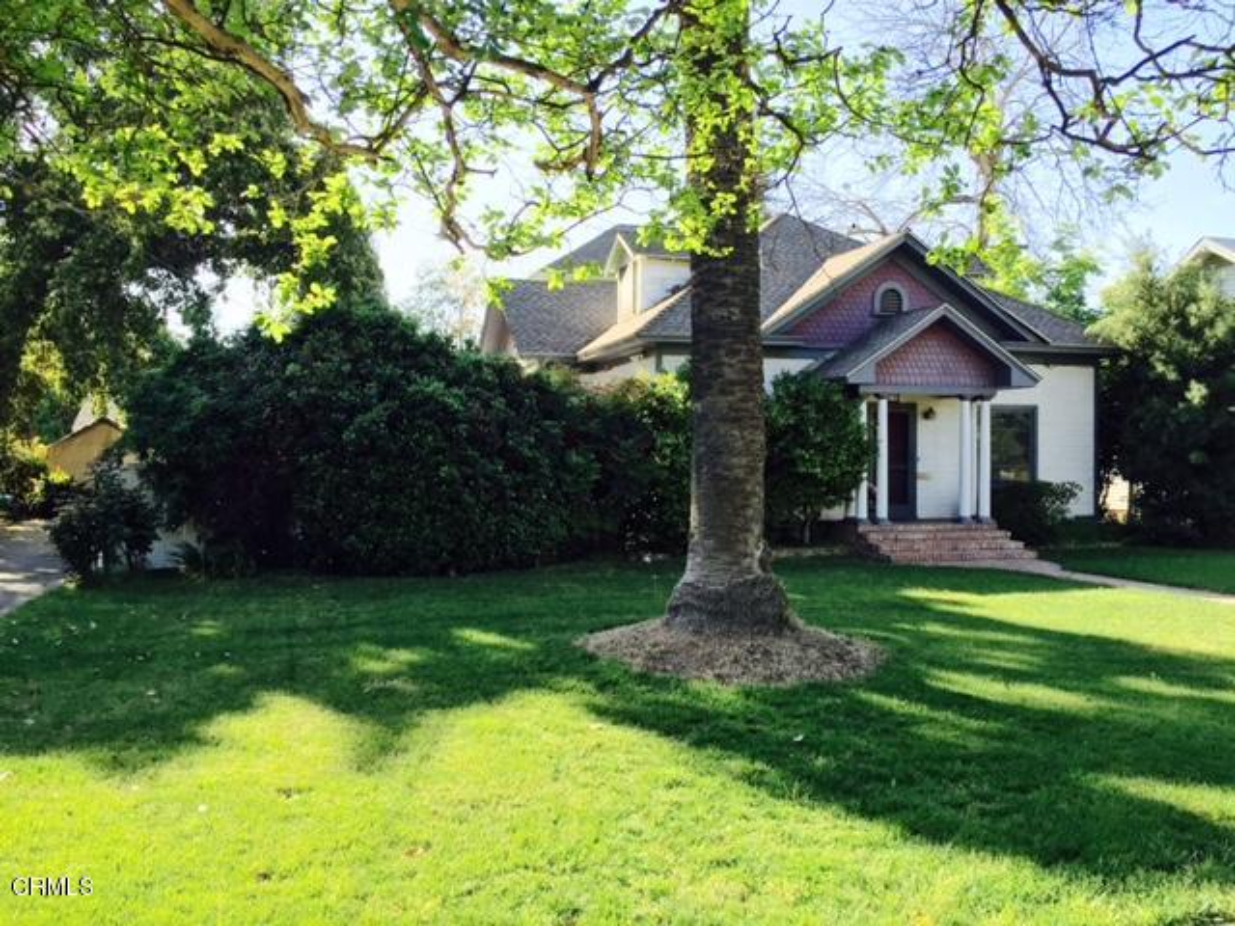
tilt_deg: -0.5
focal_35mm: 29
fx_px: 1035
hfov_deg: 61.7
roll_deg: -0.7
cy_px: 463
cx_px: 618
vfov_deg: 48.2
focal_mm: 4.15
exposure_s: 1/732
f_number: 2.2
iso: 32
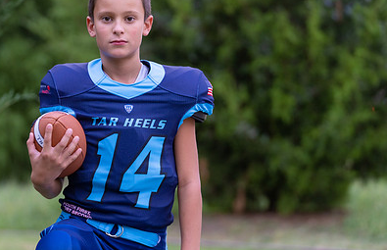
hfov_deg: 11.5
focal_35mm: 180
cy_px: 112
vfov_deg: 7.5
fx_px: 1916
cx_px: 140
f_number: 2.8
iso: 800
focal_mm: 115
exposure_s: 1/320
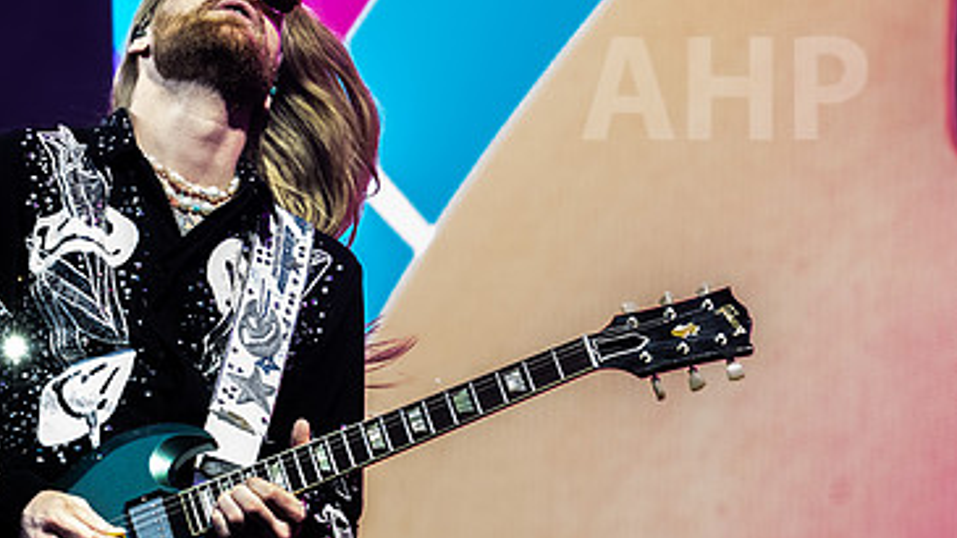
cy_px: 372
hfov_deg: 9.1
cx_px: 185
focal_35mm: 237
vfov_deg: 5.1
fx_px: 6012
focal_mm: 135
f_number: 7.1
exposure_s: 1/500
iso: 2500
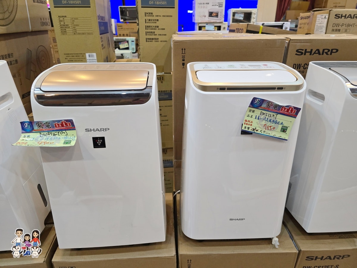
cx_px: 178
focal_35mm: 23
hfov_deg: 73.9
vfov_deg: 58.9
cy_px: 134
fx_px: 237
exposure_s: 1/120
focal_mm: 6.3
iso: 500
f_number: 1.7
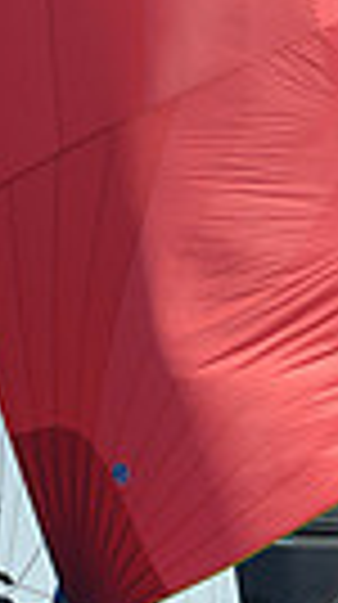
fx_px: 5966
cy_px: -162
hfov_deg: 3.2
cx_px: 169
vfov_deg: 5.8
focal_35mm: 373
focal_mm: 82
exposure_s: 1/640
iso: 320
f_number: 8
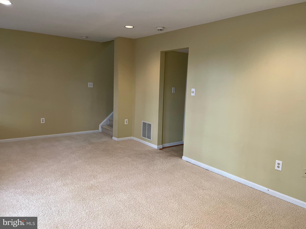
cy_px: 114
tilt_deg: -7.0
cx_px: 153
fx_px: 230
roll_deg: -2.2
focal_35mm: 26
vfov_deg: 53.1
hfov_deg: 67.3
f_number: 1.6
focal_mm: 5.1
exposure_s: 1/60
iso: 200
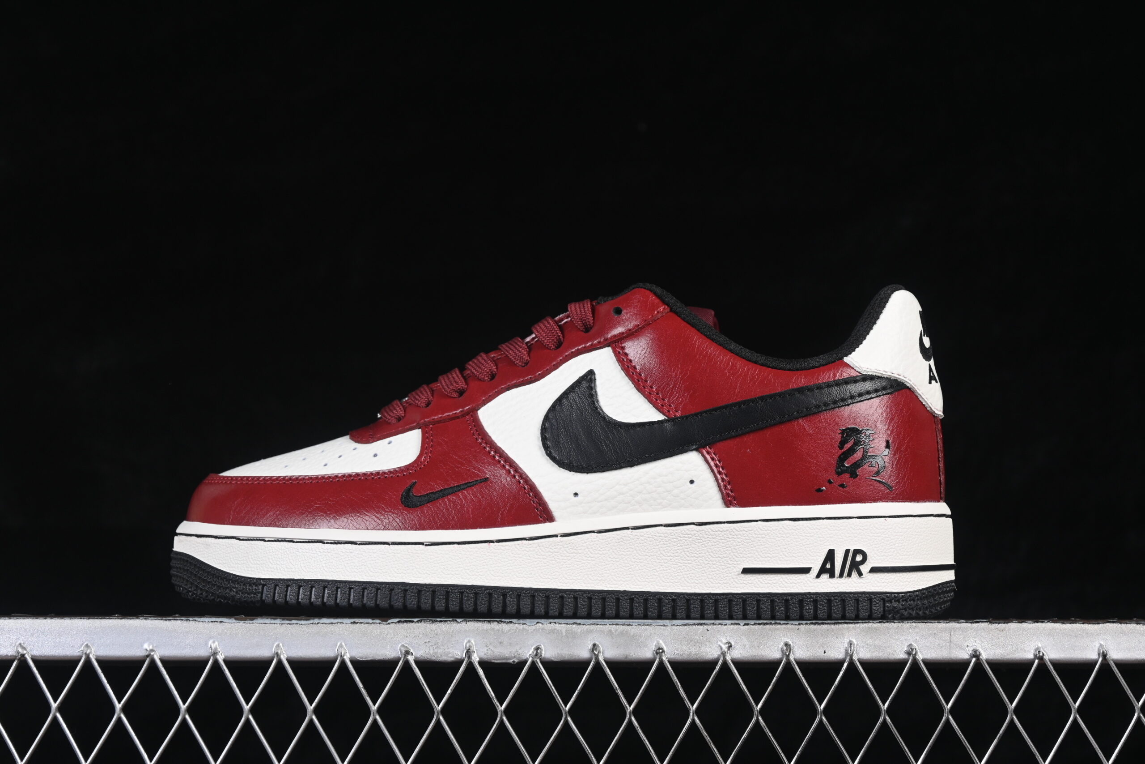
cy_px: 382
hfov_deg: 27.0
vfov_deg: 18.2
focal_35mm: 75
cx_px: 572
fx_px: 2385
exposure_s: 1/80
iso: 160
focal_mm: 50
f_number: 7.1
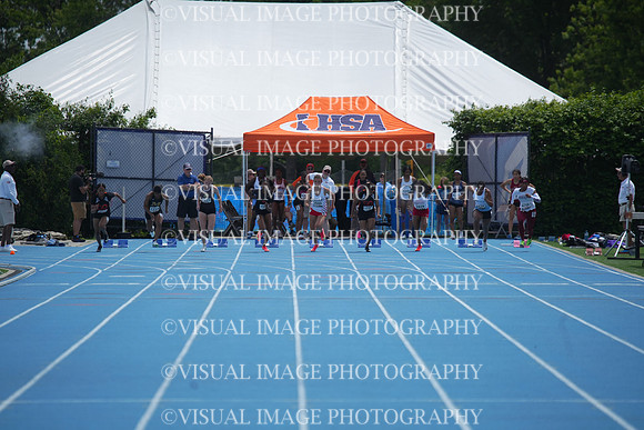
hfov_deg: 6.2
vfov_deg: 4.2
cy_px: 215
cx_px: 322
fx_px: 5904
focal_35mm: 330
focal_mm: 330
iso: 320
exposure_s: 1/2500
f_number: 5.6
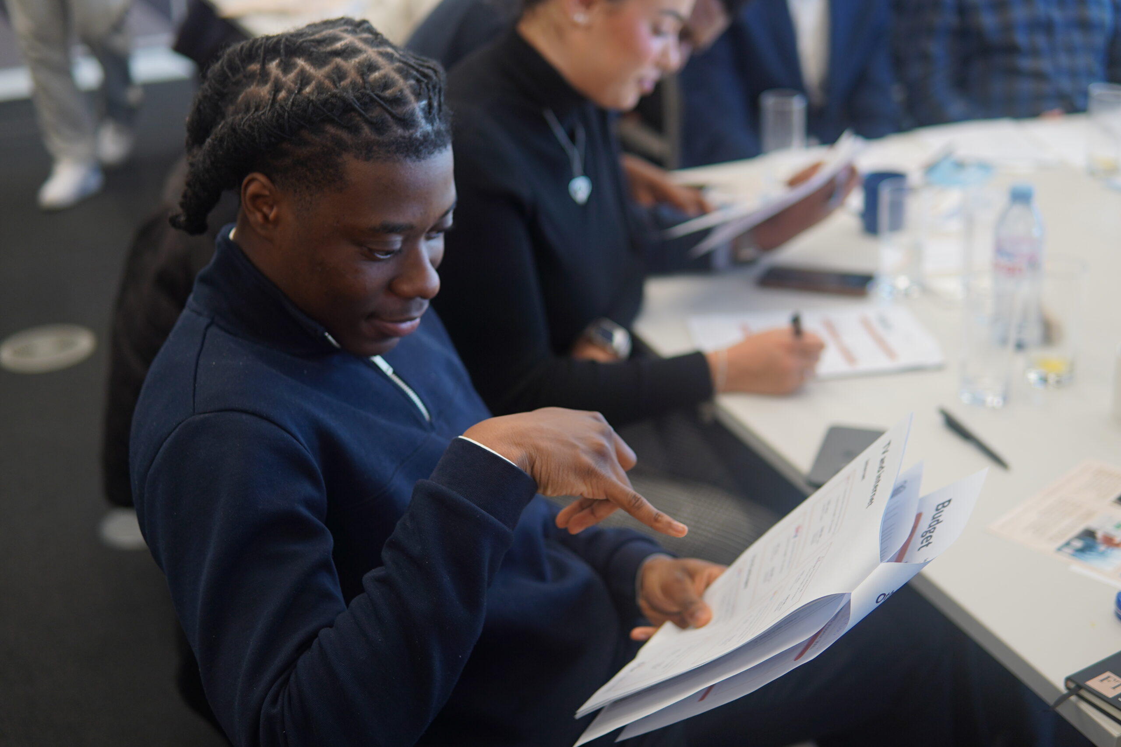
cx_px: 560
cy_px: 374
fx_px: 1401
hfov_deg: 43.6
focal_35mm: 45
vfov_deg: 29.9
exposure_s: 1/160
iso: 125
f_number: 1.8
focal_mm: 30
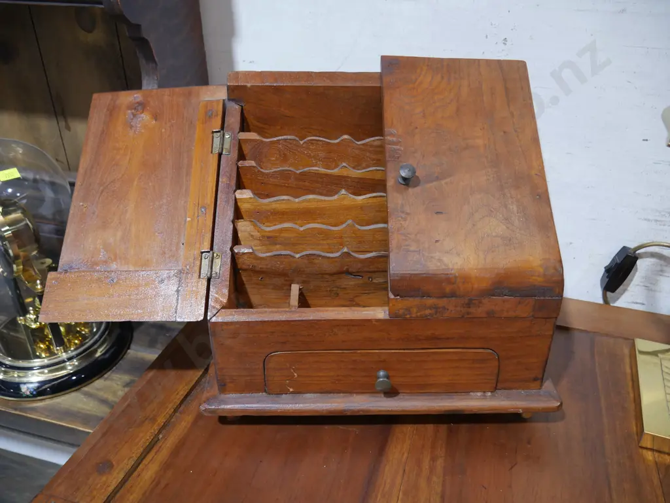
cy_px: 252
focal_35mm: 28
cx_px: 335
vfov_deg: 49.8
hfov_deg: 63.4
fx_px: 542
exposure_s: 1/60
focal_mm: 14
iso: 500
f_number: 3.5
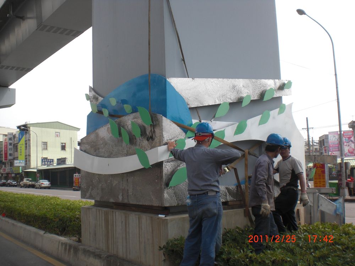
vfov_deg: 37.7
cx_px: 178
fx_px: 390
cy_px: 133
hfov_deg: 49.0
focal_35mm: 38
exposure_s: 1/200
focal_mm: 6.3
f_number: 5.6
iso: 64
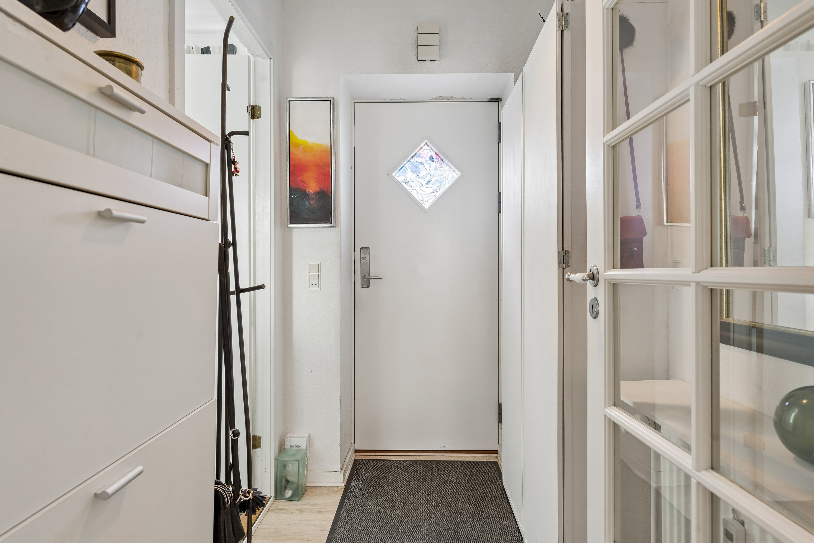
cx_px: 407
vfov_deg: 60.7
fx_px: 463
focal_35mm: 20
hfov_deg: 82.6
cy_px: 272
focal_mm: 20.5
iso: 200
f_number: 8
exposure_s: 1/2.5
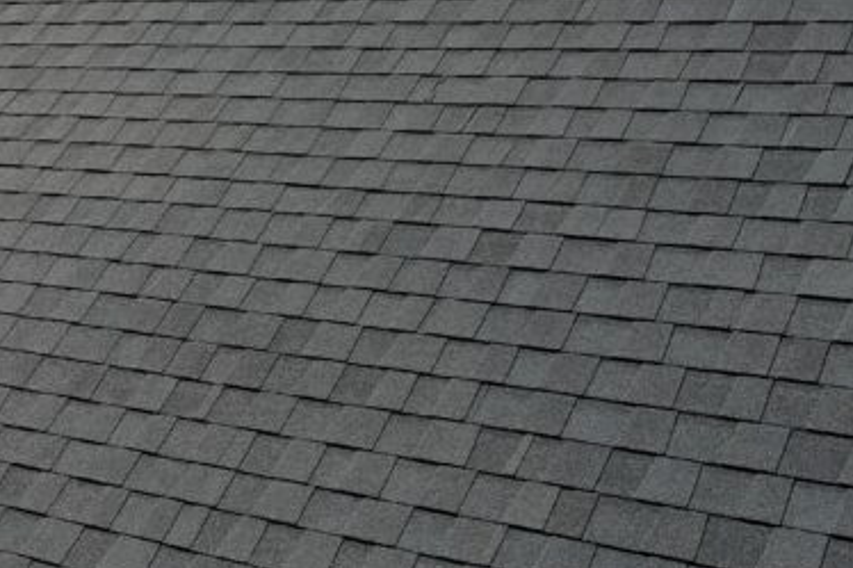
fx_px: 1800
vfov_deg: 17.9
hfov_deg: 25.9
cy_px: 248
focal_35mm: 76
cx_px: 94
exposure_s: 1/1017
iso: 100
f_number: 2.8
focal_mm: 10.57
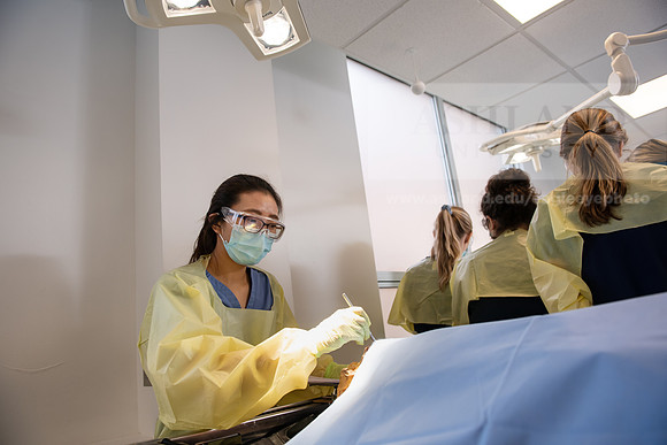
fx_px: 445
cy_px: 222
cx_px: 334
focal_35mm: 24
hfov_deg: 73.7
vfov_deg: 53.2
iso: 320
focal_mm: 24
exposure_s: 1/200
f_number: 4
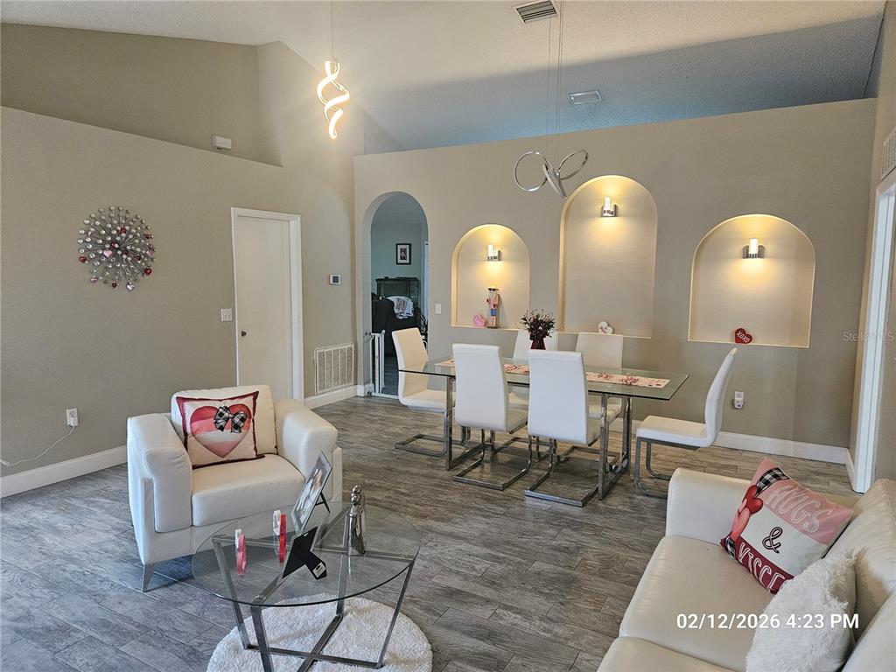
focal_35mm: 23
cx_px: 448
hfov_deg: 73.9
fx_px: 595
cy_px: 336
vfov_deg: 58.9
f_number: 1.8
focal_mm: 5.4
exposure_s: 1/120
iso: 640
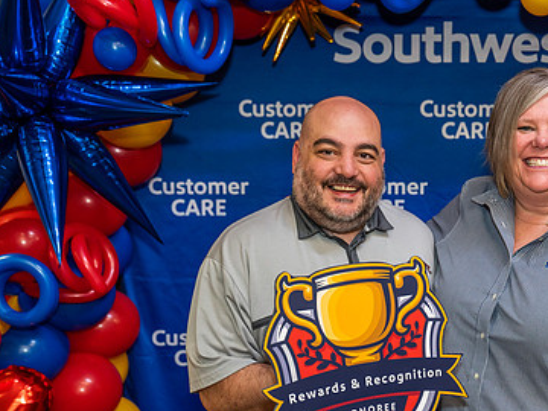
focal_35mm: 62
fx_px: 982
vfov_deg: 23.6
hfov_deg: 30.5
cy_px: 261
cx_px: 435
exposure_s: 1/160
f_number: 4
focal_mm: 40
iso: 1250
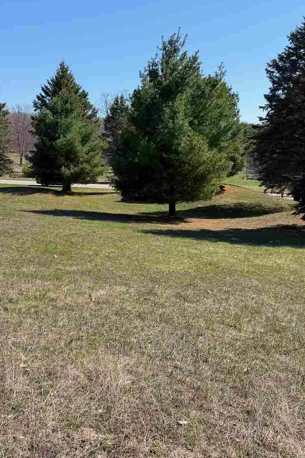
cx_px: 73
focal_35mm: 34
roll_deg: +1.1
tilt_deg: -9.4
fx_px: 432
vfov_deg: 55.8
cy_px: 228
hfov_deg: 37.8
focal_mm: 6.76
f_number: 1.78
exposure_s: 1/3145
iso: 80
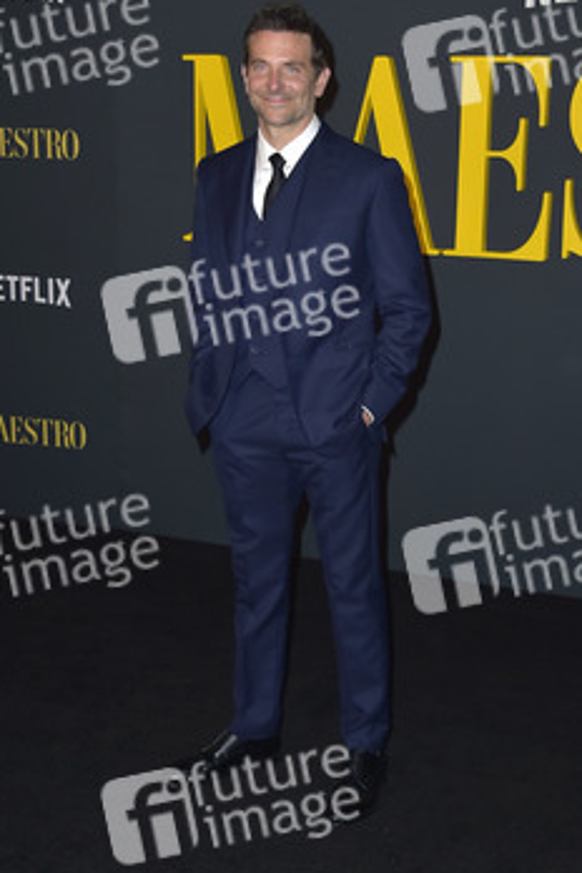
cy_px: 429
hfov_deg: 29.2
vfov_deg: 42.7
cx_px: 305
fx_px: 1115
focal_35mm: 46
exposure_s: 1/250
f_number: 6.3
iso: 320
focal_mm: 40
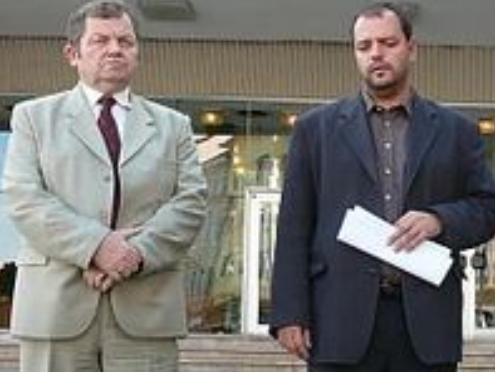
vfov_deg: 20.7
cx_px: 417
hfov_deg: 26.7
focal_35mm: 71
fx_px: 1016
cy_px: 249
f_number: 3.6
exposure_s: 1/100
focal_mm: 7.4
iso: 100
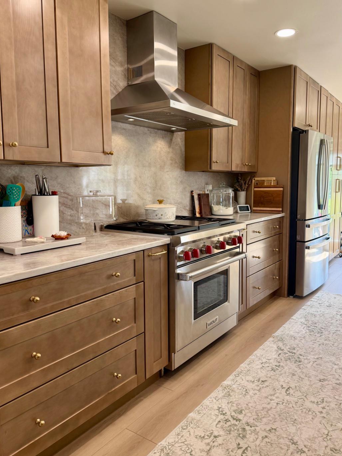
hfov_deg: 51.4
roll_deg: +0.2
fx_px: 356
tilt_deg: -5.6
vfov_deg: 65.3
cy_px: 219
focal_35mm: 27
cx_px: 176
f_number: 1.78
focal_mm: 6.76
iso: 125
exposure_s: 1/174
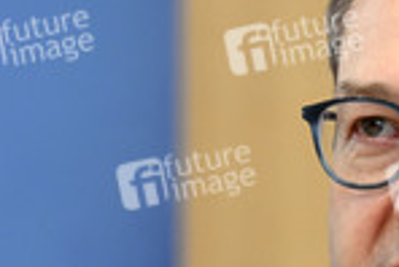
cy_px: 245
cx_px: 492
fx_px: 6235
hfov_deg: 3.7
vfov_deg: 2.5
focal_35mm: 562
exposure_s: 1/400
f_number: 5.6
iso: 2500
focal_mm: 185
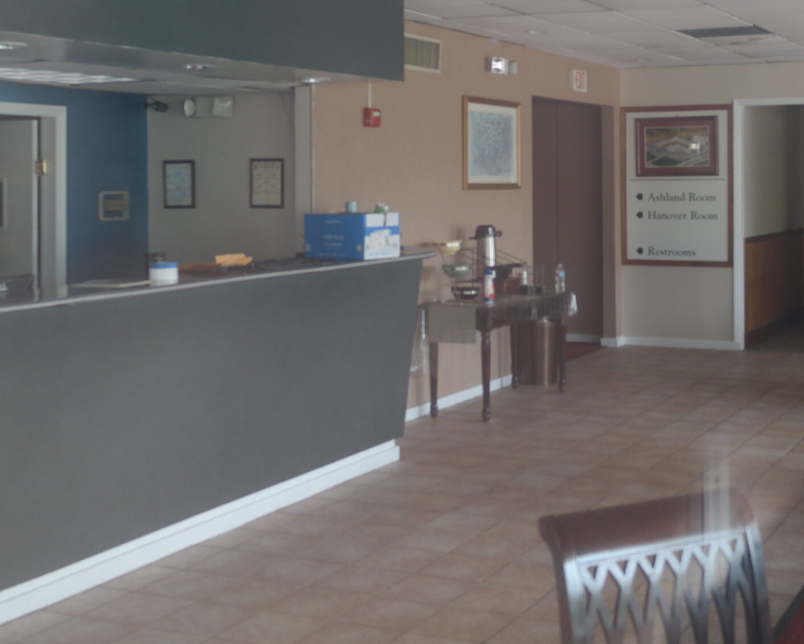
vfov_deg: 29.3
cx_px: 519
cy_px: 172
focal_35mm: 51
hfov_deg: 36.4
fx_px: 1214
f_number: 3.5
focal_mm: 20
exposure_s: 1/40
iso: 400
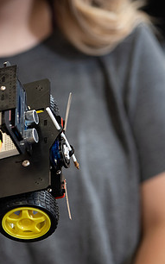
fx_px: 1700
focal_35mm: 236
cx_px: -13
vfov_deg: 8.9
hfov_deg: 5.5
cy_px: 152
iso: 800
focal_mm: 122
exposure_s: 1/250
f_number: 2.8
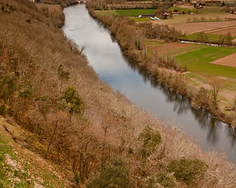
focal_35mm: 52
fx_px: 363
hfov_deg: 36.0
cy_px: 87
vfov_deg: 29.1
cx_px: 120
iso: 200
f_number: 22
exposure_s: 1/60
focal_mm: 24
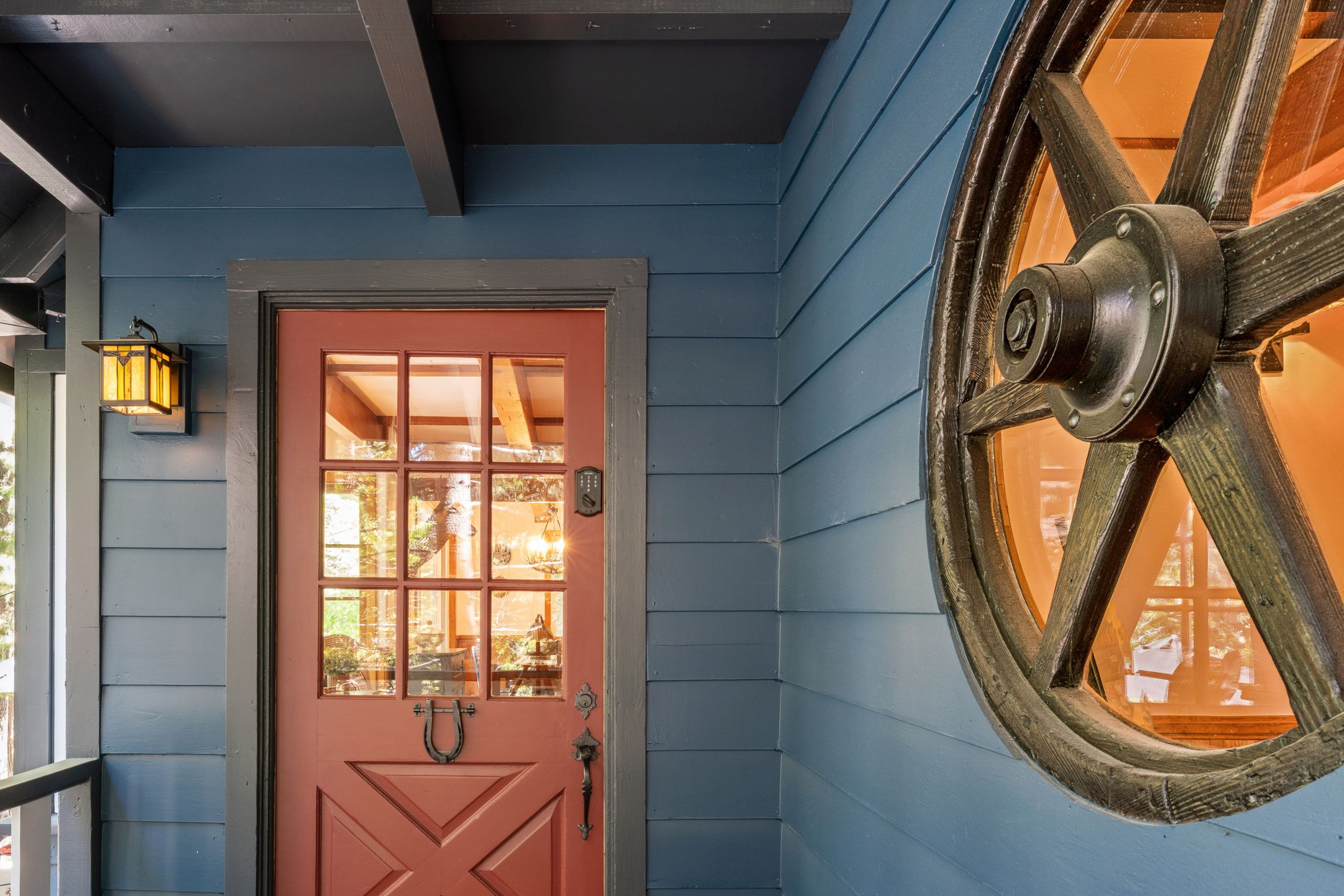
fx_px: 907
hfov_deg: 72.6
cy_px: 636
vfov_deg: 51.1
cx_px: 569
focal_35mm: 24
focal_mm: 16.9
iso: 100
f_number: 13
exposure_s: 1.6
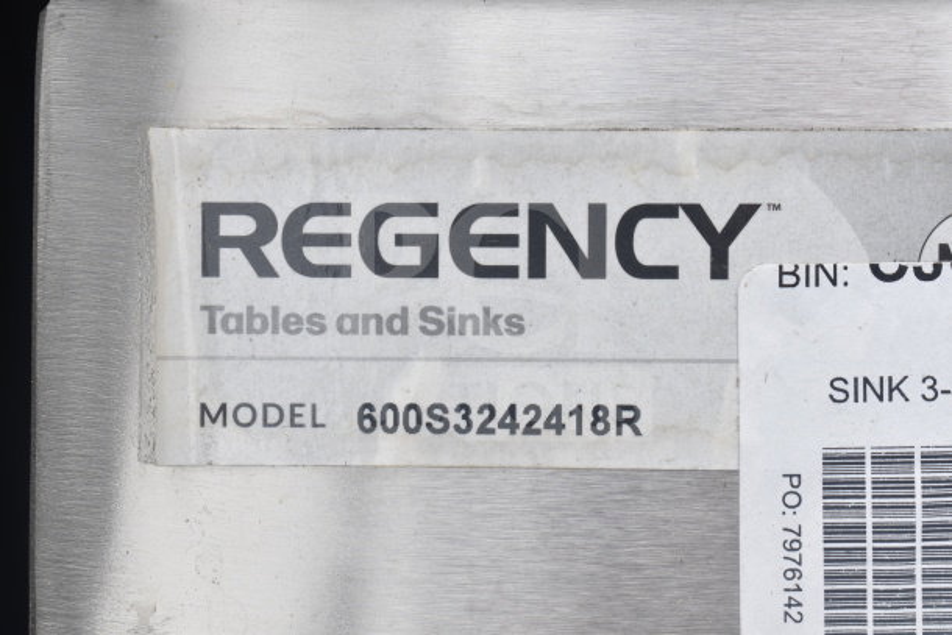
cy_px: 318
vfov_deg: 16.6
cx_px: 476
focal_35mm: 82
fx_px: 2182
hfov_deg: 24.6
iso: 200
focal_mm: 55
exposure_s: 1/250
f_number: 8
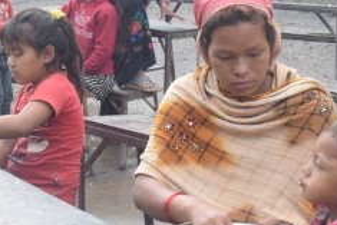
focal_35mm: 118
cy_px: 100
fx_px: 1109
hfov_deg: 17.2
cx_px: 80
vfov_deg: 11.6
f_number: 13
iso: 800
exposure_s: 1/100
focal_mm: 29
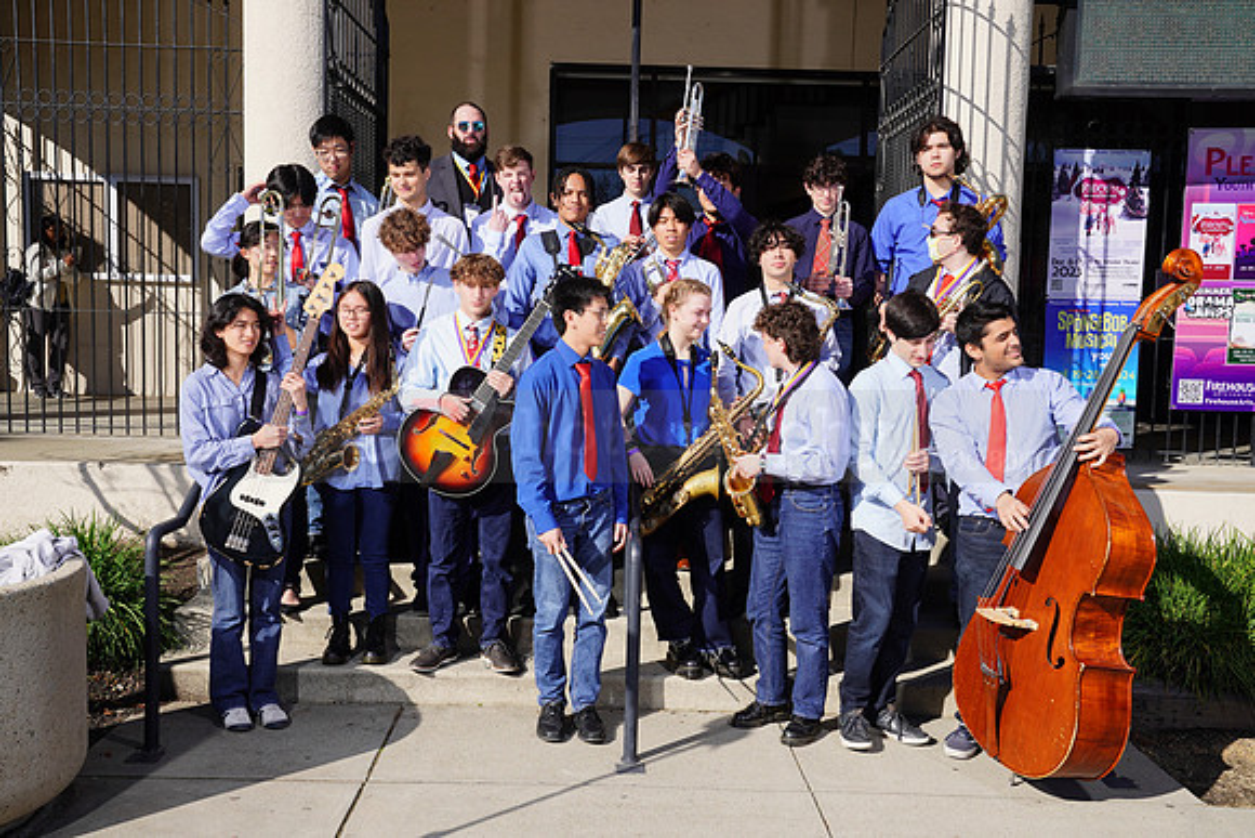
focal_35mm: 35
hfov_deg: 54.4
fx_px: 1220
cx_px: 628
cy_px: 419
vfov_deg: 37.9
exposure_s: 1/250
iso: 100
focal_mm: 35
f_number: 10
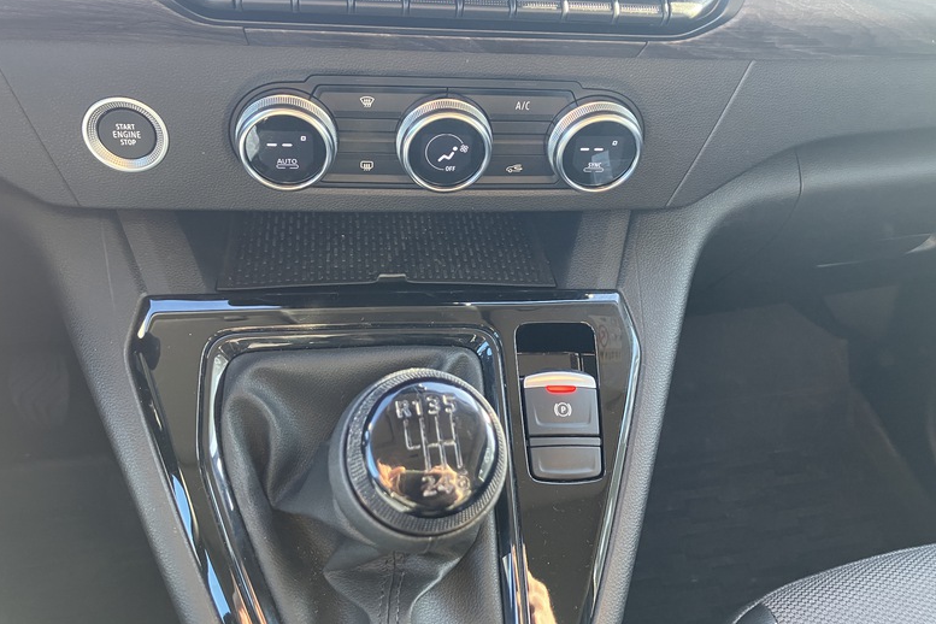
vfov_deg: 43.5
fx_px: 780
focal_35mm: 30
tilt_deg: -41.0
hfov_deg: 61.9
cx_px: 455
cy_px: 273
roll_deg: -5.8
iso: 160
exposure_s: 1/59
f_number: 1.8
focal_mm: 3.99
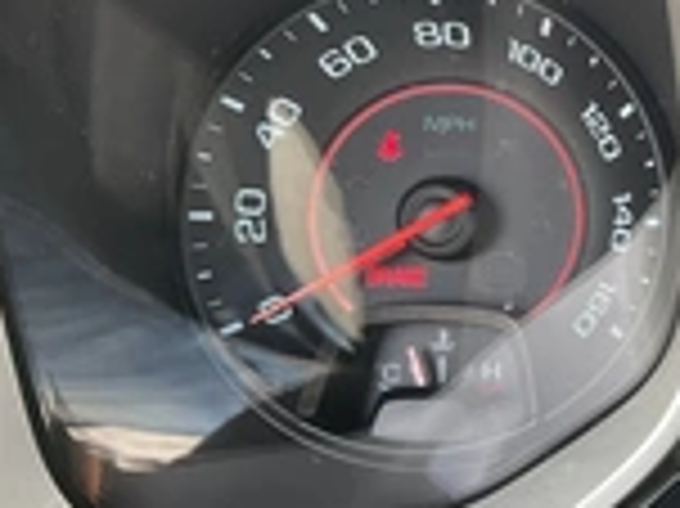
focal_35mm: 77
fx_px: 1511
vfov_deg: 19.1
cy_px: 220
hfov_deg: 22.6
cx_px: 892
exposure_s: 1/122
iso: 50
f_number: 1.8
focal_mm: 3
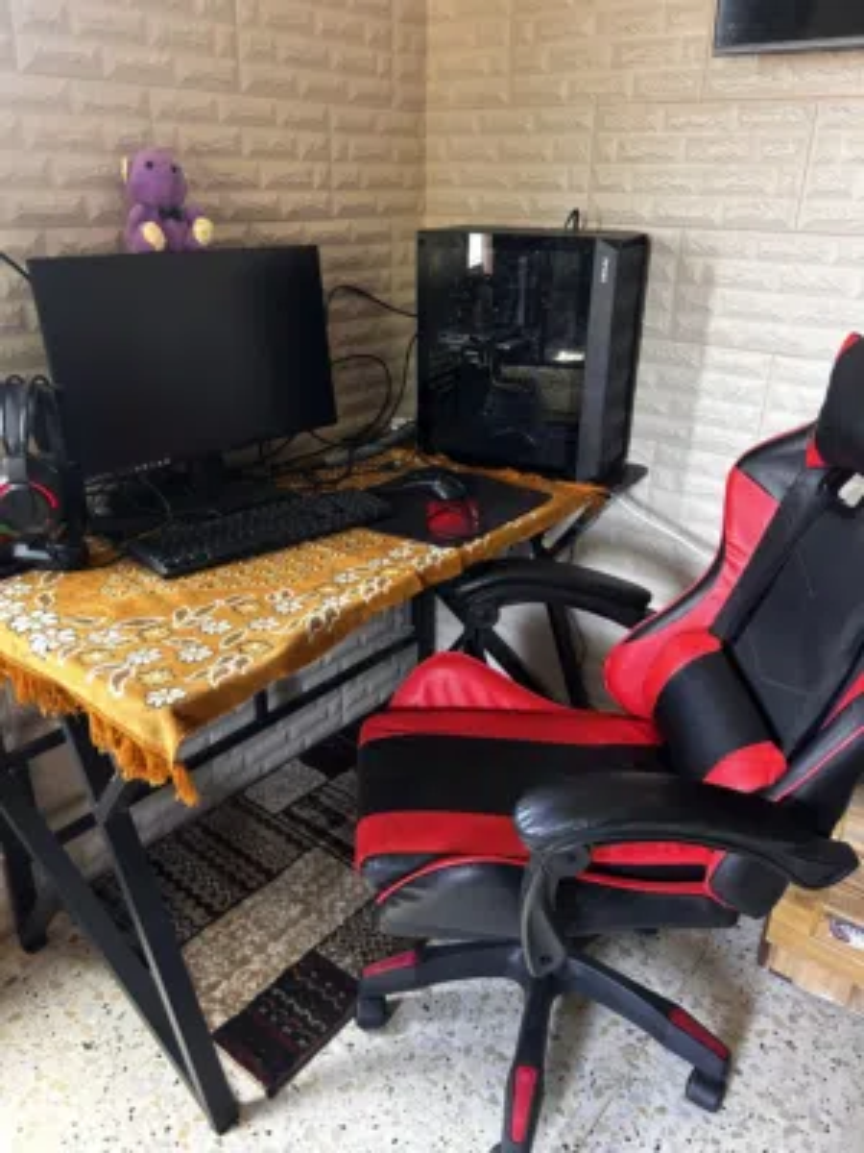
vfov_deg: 67.3
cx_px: 432
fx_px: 865
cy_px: 576
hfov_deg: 53.1
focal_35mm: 26
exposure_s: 1/60
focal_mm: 5.7
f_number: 1.5
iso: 500
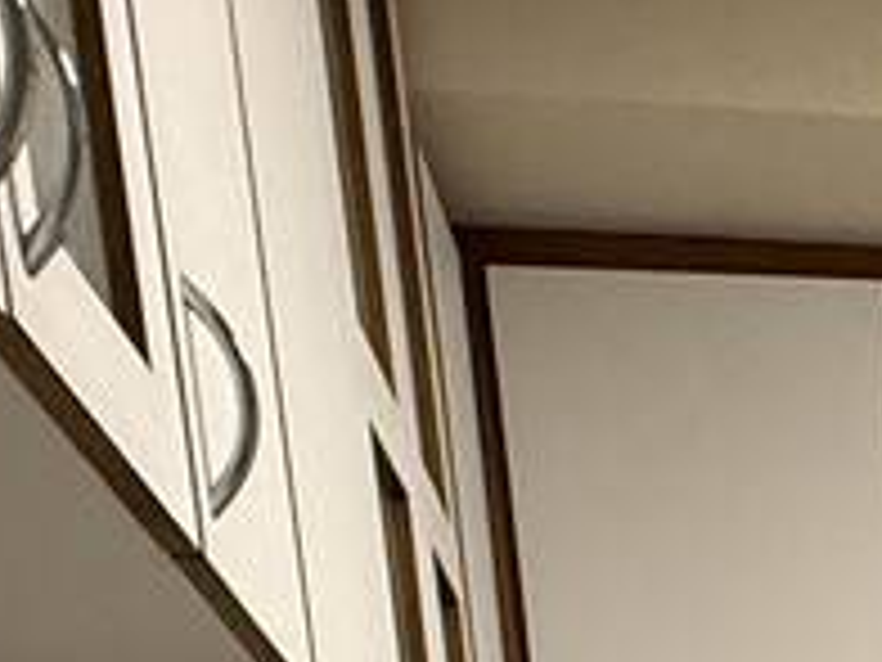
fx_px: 2624
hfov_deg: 16.1
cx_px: 1588
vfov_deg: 11.4
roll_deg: +3.6
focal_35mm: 103
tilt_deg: -8.0
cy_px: 1693
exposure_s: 1/60
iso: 320
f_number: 2.2
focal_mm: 2.22
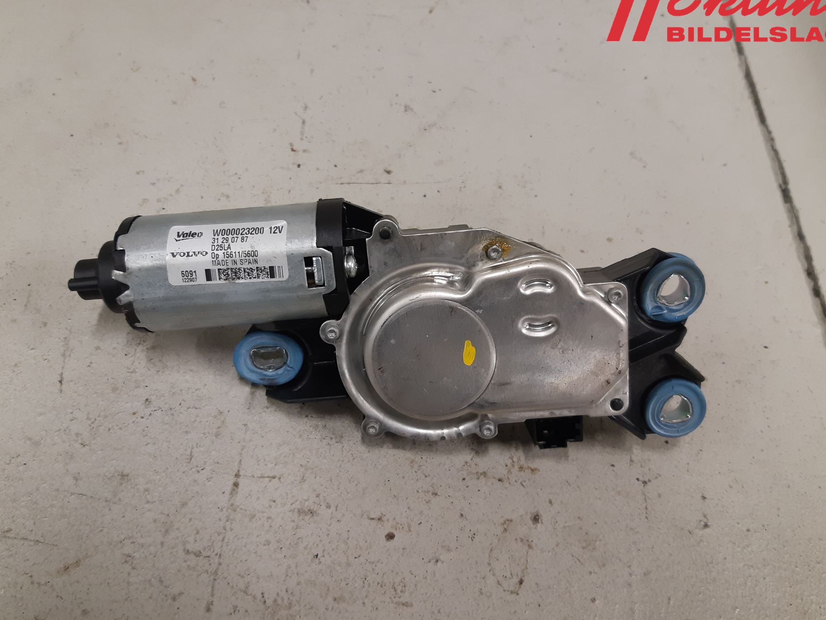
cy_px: 311
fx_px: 692
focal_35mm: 29
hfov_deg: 61.7
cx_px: 422
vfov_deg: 48.2
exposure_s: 1/50
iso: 125
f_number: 1.7
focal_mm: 3.93
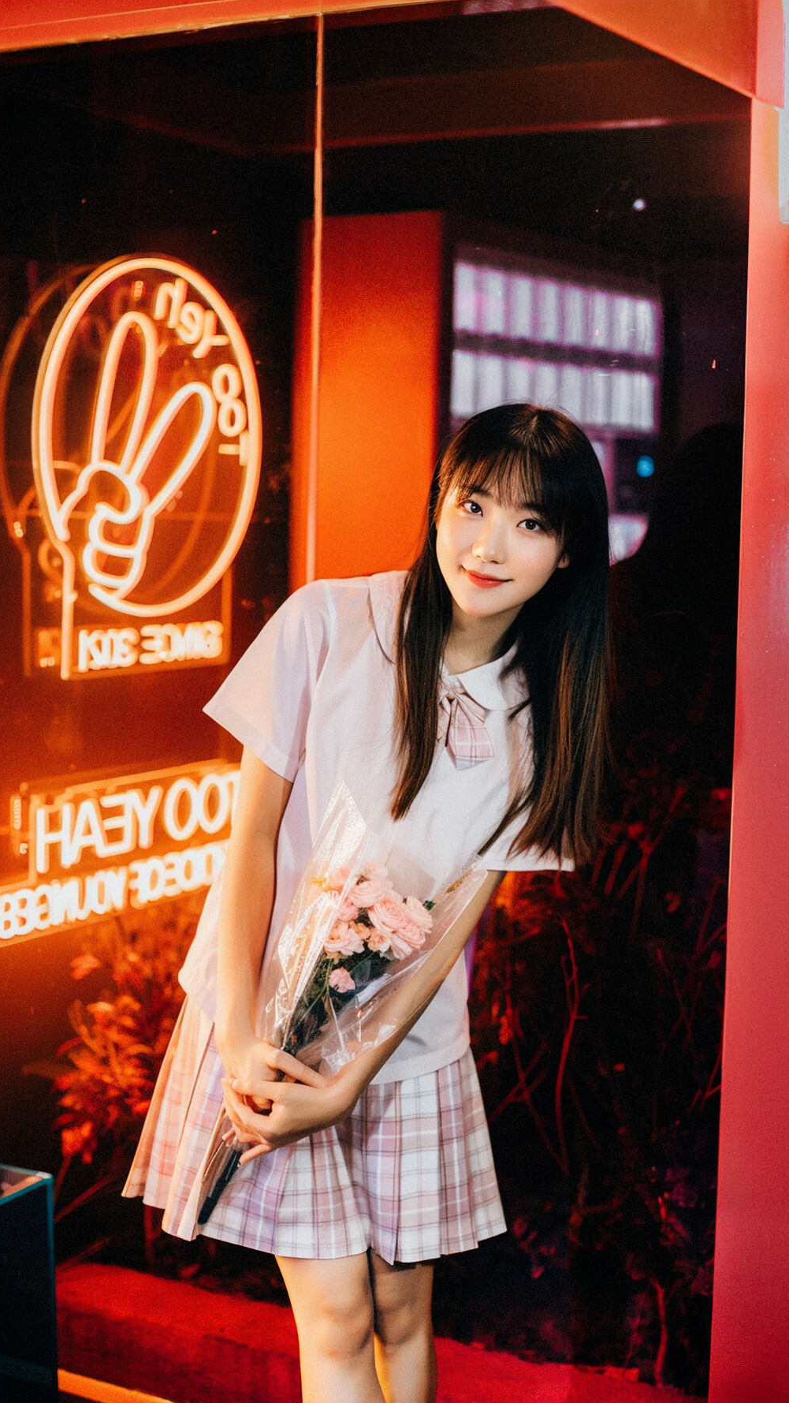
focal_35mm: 53
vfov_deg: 39.2
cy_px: 695
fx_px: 1971
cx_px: 468
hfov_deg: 22.6
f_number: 2.2
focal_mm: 50
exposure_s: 1/60
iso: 500
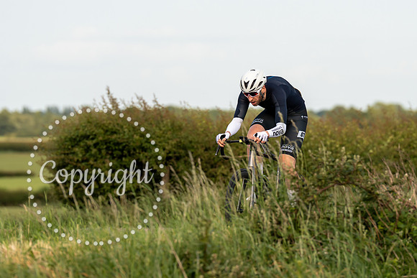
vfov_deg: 4.4
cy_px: 135
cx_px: 241
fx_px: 3603
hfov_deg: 6.6
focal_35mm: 311
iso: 200
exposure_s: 1/1000
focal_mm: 200
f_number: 4
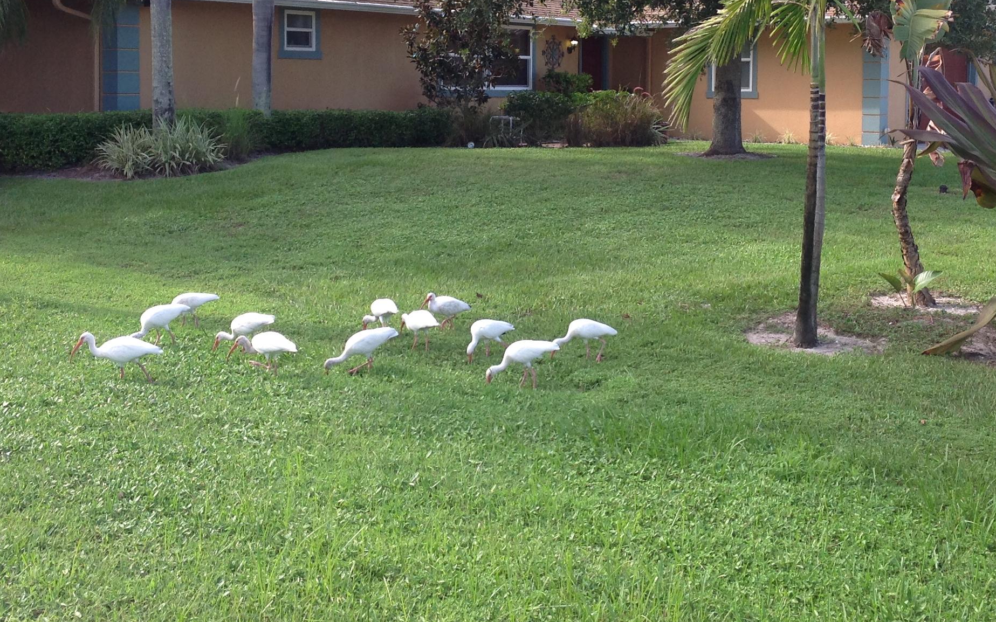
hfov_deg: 38.9
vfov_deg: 24.5
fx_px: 1411
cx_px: 525
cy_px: 137
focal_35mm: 52
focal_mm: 4.28
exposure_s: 1/217
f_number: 2.4
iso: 50
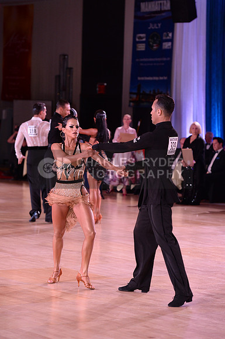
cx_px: 112
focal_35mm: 130
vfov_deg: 15.8
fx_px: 1222
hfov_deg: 10.5
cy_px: 170
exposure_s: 1/250
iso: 2000
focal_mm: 130
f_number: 4
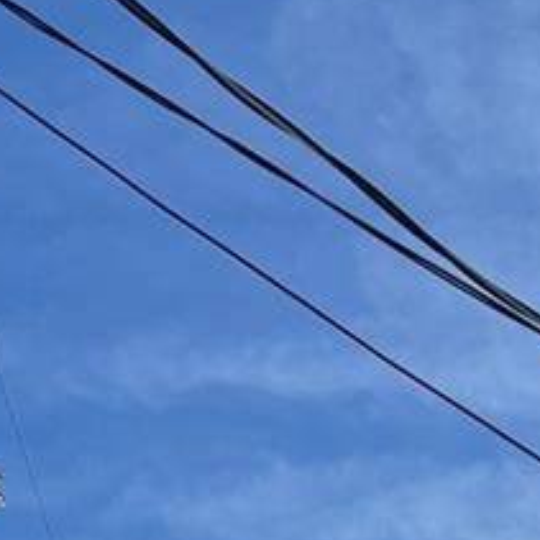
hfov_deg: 13.2
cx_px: 461
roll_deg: +2.1
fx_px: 2312
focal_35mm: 131
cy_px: 1377
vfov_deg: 10.9
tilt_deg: +17.3
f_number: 1.5
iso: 50
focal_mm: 5.7
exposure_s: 1/9434
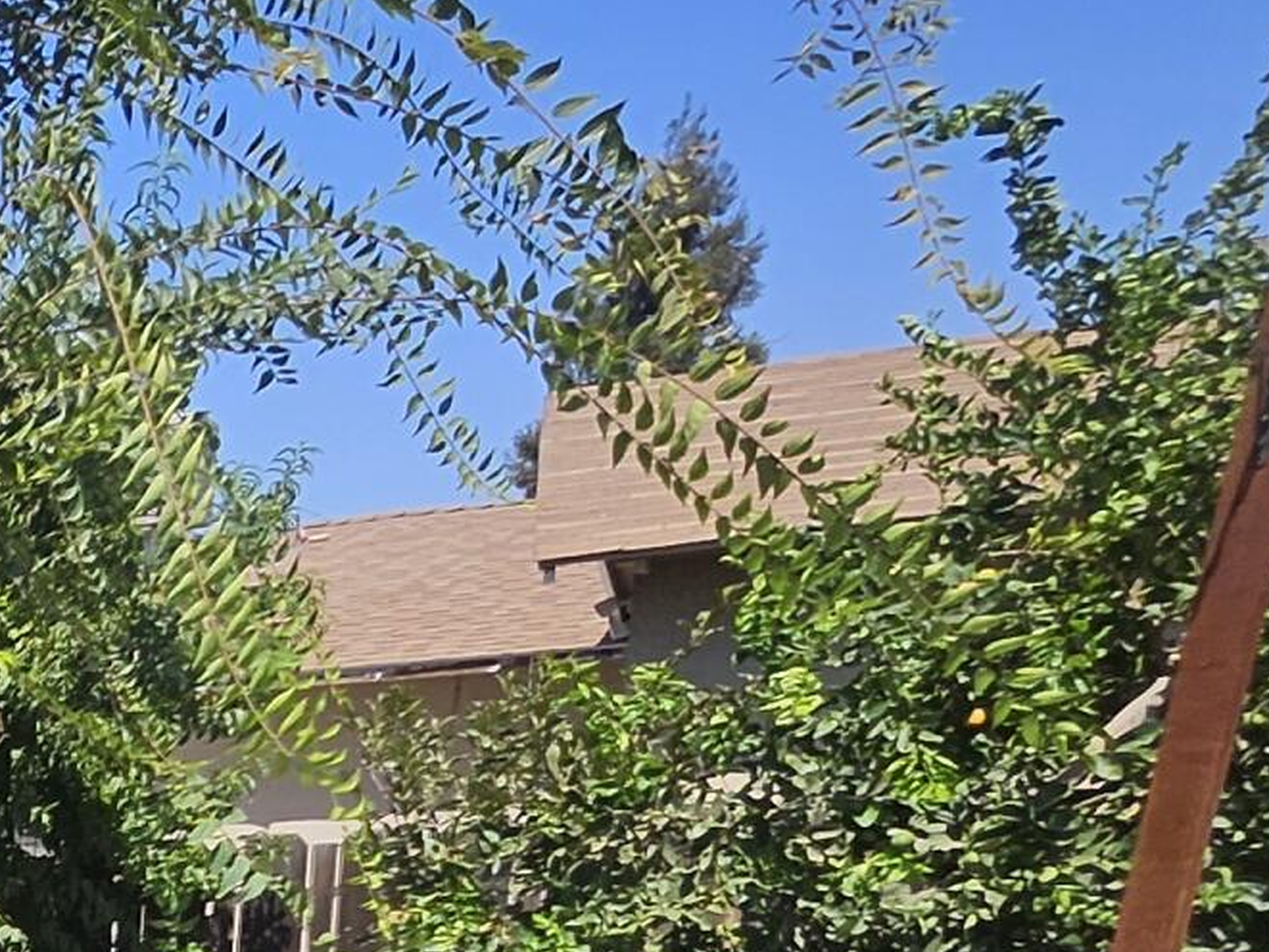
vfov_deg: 21.7
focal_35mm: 59
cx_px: -1018
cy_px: 1322
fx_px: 2163
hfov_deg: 21.4
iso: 32
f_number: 2.2
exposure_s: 1/1163
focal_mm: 1.74
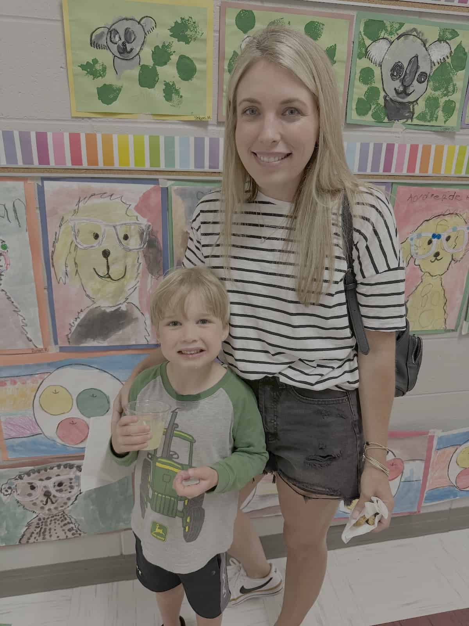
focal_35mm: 24
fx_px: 434
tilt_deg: -18.9
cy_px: 313
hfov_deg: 56.8
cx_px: 234
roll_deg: -1.1
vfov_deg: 71.6
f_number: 1.78
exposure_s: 1/60
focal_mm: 6.76
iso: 320
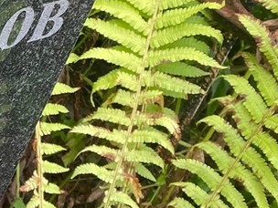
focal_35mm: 123
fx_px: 988
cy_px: 223
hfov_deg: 15.0
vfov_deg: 11.9
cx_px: -117
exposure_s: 1/121
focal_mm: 4.25
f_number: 1.8
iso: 32
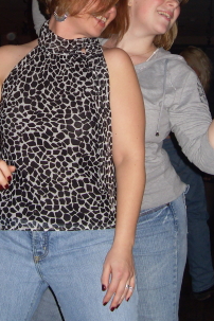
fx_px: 544
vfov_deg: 32.8
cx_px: 63
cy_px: 124
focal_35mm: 61
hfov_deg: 22.1
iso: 100
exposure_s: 1/45
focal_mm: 6.3
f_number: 2.8
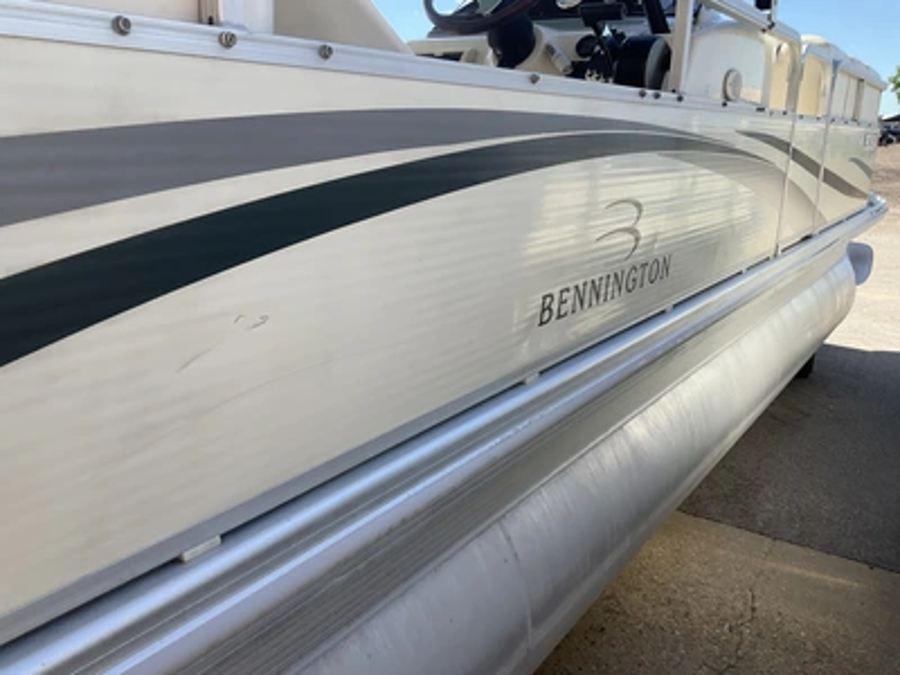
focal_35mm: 29
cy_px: 338
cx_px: 450
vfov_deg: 48.2
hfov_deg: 61.7
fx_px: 754
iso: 25
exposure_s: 1/657
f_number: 1.8
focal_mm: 3
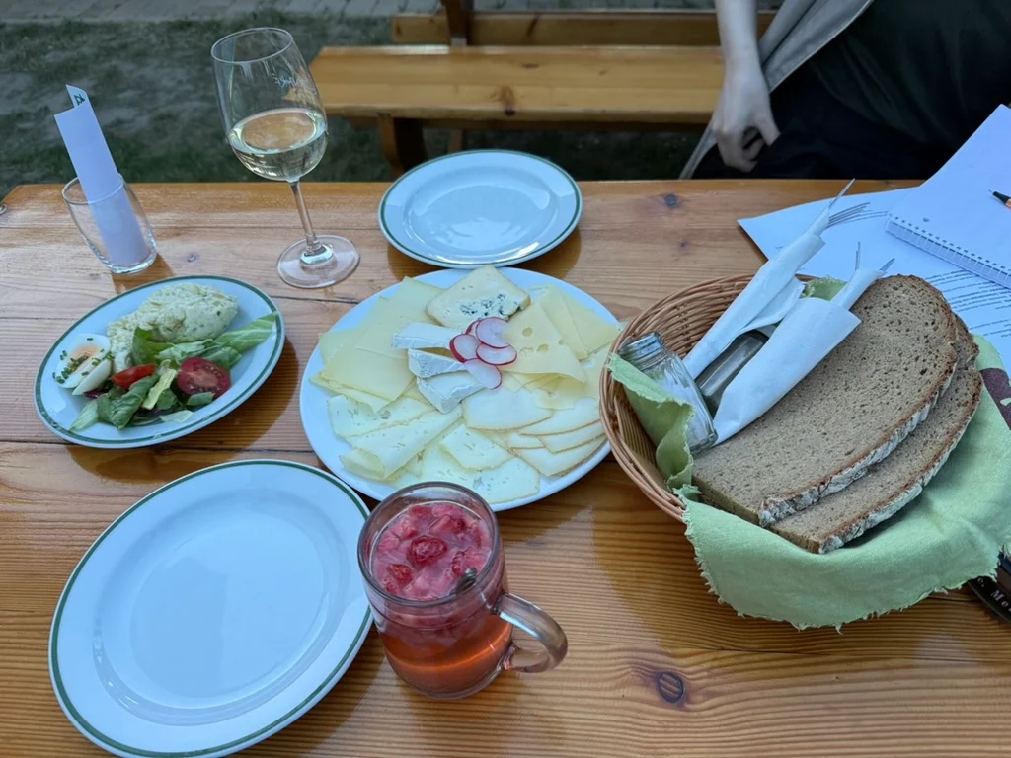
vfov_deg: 56.8
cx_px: 506
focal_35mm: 24
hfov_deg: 71.6
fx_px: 701
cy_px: 379
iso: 160
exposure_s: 1/121
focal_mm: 6.76
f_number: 1.78
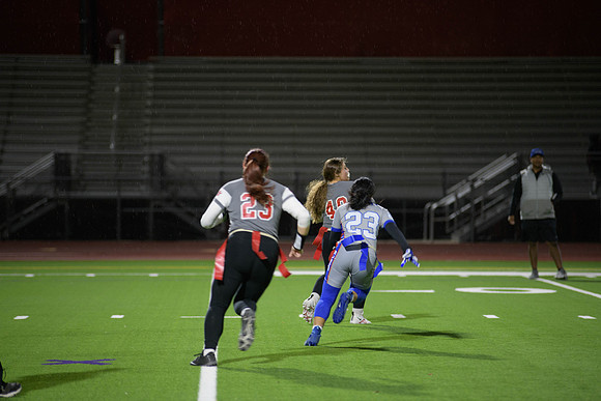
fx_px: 3006
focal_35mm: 180
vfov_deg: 7.6
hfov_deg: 11.4
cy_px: 200
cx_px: 300
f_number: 2.8
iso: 1100
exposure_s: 1/200
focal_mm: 180
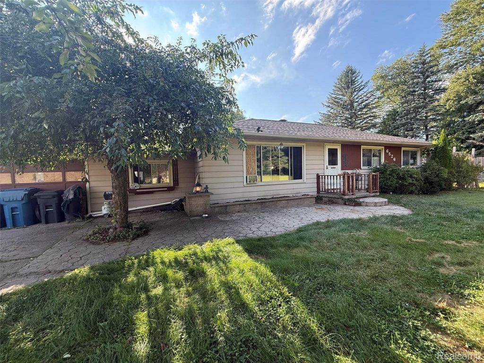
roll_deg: +1.9
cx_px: 242
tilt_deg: -3.0
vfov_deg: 85.7
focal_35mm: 14
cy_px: 182
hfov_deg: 102.1
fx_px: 196
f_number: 2.2
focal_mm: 2.22
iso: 64
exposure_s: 1/276
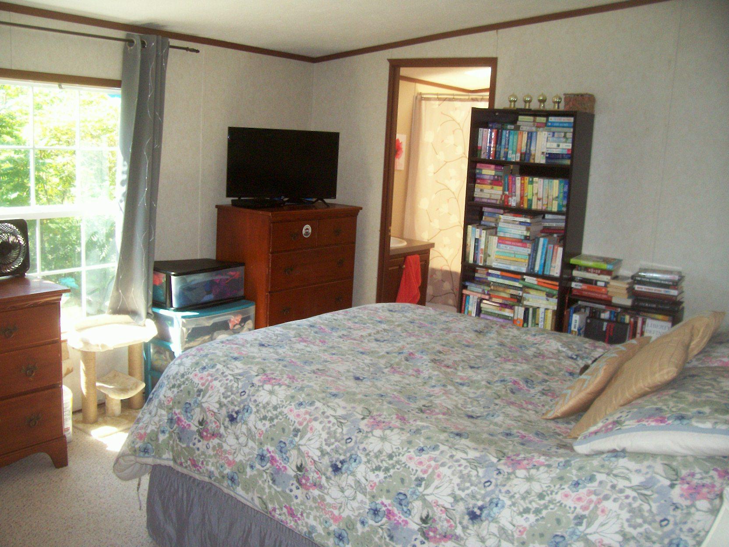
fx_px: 716
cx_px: 364
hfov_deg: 54.0
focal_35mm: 34
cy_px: 274
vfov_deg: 41.8
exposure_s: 1/112
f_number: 2.7
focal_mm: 5.6
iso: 140
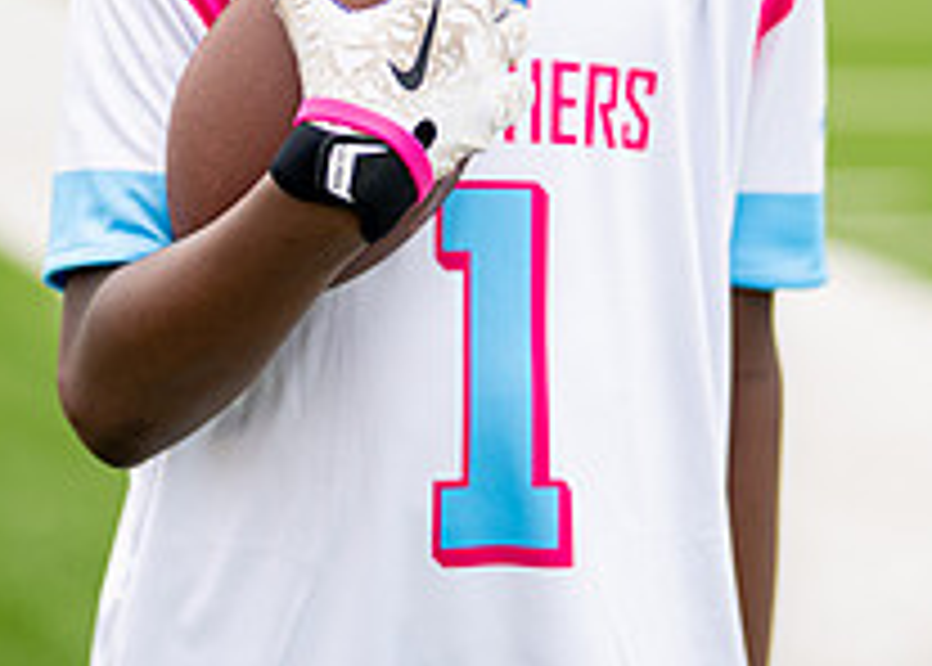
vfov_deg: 8.6
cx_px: 545
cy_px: -81
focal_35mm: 165
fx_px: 4369
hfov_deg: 12.2
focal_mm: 50
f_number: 1.2
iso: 100
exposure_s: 1/6400
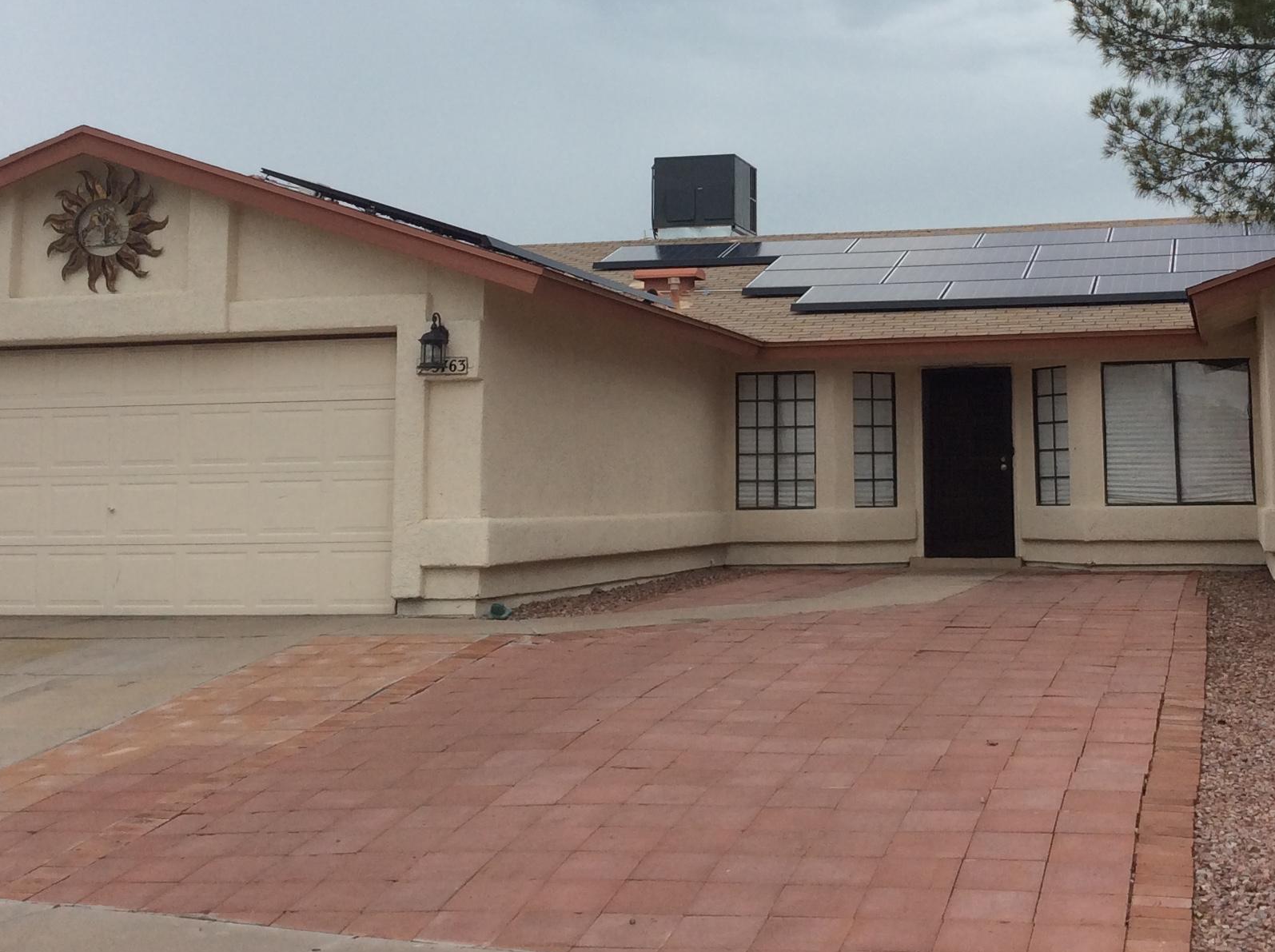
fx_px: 1912
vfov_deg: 27.6
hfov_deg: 36.7
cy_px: 247
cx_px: 780
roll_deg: +2.0
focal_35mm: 52
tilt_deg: +8.1
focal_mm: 3.3
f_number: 2.4
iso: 32
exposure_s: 1/1300
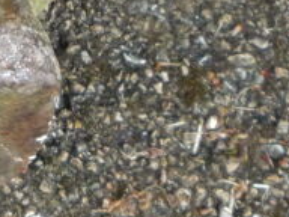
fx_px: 1302
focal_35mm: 156
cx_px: -224
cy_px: 66
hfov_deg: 11.7
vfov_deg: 9.5
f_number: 3.3
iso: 250
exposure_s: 1/30
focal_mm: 5.2
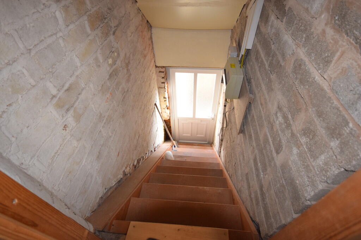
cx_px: 180
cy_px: 120
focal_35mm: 20
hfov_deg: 85.4
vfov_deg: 63.2
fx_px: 196
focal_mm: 13
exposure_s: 1/100
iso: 800
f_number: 5.6
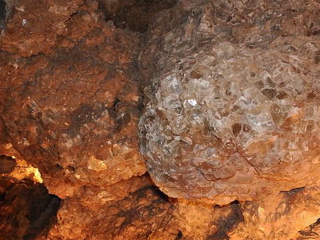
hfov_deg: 51.3
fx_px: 333
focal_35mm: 36
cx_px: 168
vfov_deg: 39.6
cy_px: 120
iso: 800
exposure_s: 1/60
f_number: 3.8
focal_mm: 22
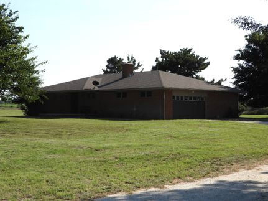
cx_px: 134
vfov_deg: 22.6
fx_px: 503
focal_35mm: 65
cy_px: 100
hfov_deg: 29.8
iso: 100
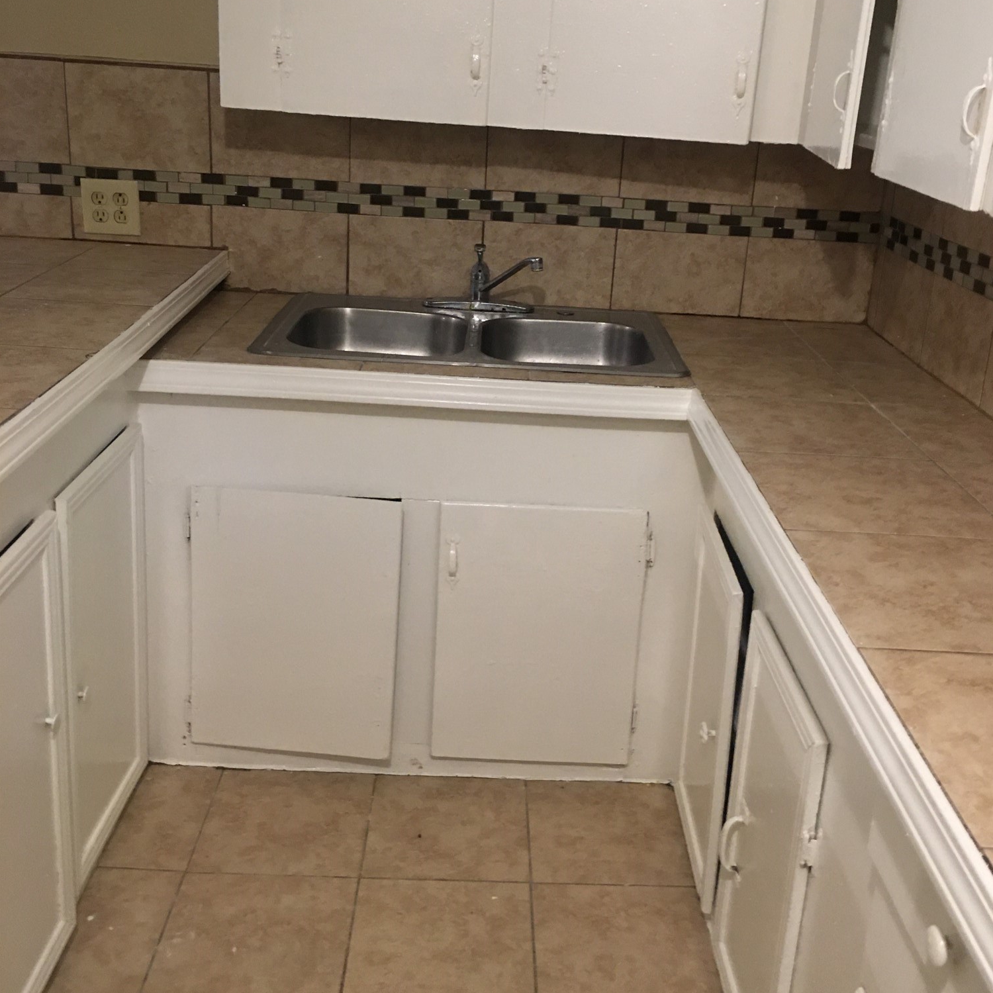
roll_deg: -3.1
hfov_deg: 47.2
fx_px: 1136
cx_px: 506
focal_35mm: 35
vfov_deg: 46.8
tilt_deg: -15.9
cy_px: 372
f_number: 2.2
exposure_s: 1/10
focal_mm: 4.15
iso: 80
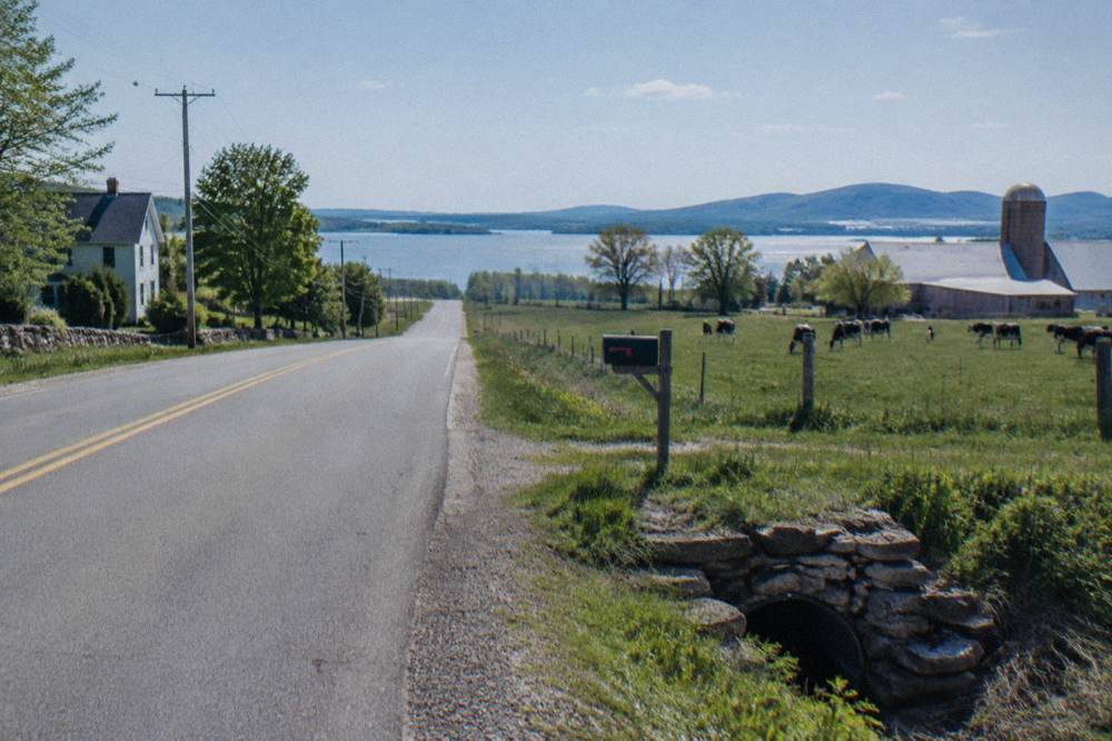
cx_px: 556
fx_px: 1513
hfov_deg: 40.4
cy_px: 370
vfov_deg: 27.5
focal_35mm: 49
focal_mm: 49
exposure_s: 1/400
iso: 160
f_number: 8
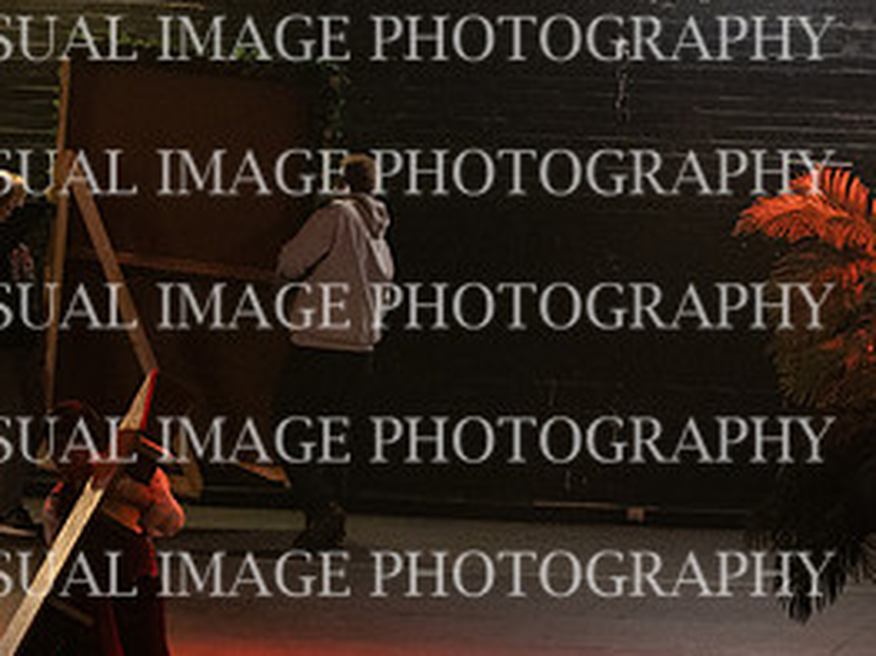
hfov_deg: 4.8
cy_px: 373
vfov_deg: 3.6
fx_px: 10472
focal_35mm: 414
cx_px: 353
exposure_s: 1/160
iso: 10000
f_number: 6.3
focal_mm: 195
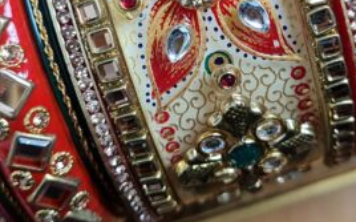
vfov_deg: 17.8
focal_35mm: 72
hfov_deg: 28.6
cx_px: 199
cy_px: 33
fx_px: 698
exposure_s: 1/120
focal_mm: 5.4
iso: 200
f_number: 1.8
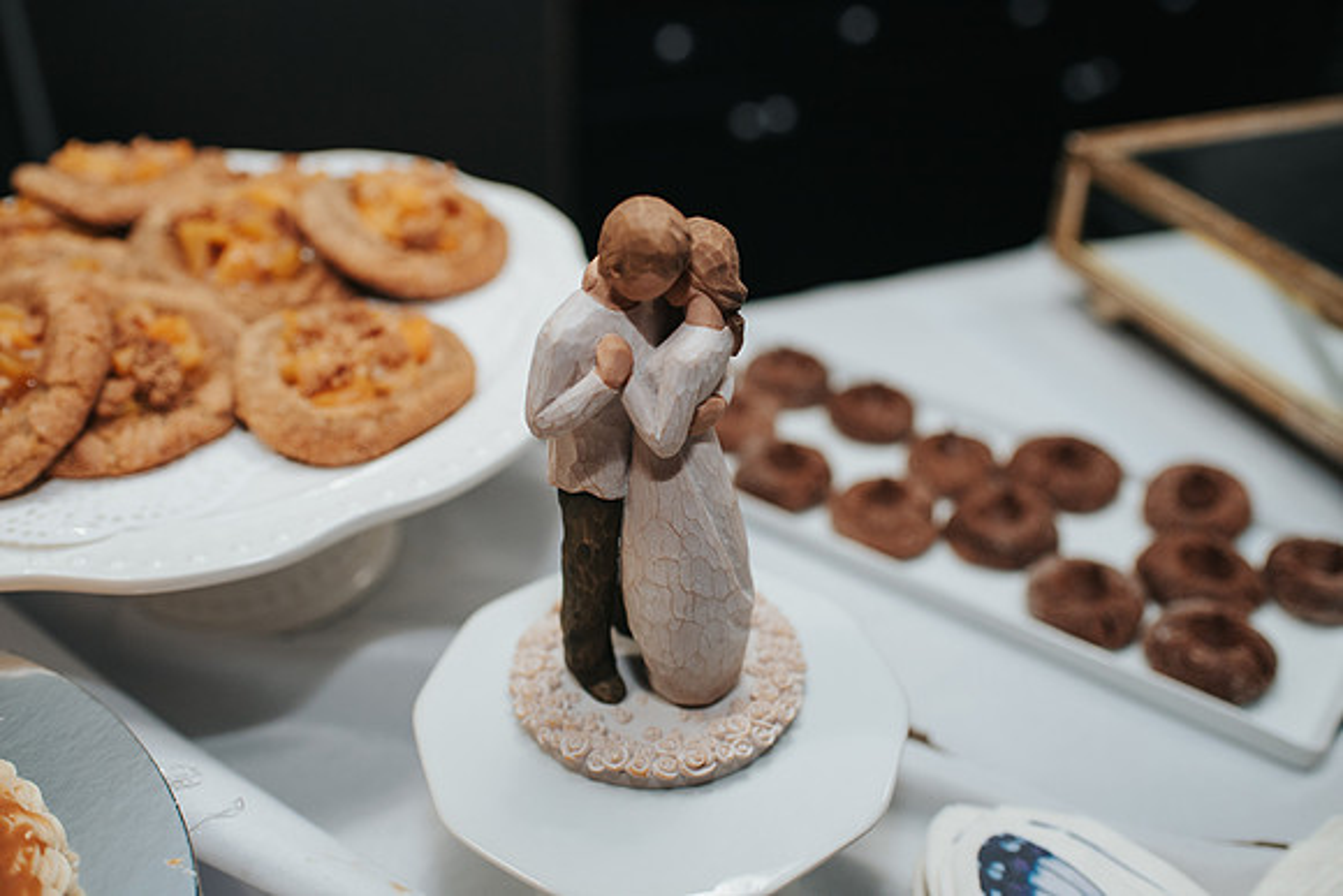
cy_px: 448
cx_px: 672
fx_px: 1306
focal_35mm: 35
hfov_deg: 54.4
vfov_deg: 37.9
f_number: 2.8
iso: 800
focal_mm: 35
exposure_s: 1/200
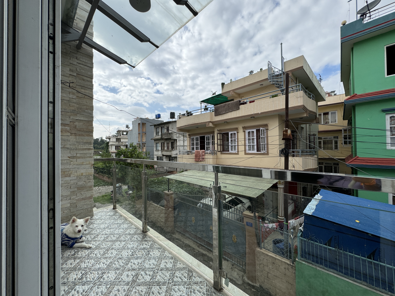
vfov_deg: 85.7
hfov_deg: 102.1
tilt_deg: +1.5
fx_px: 160
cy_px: 148
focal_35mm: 14
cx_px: 198
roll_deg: +0.8
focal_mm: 2.22
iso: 50
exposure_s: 1/1449
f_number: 2.2
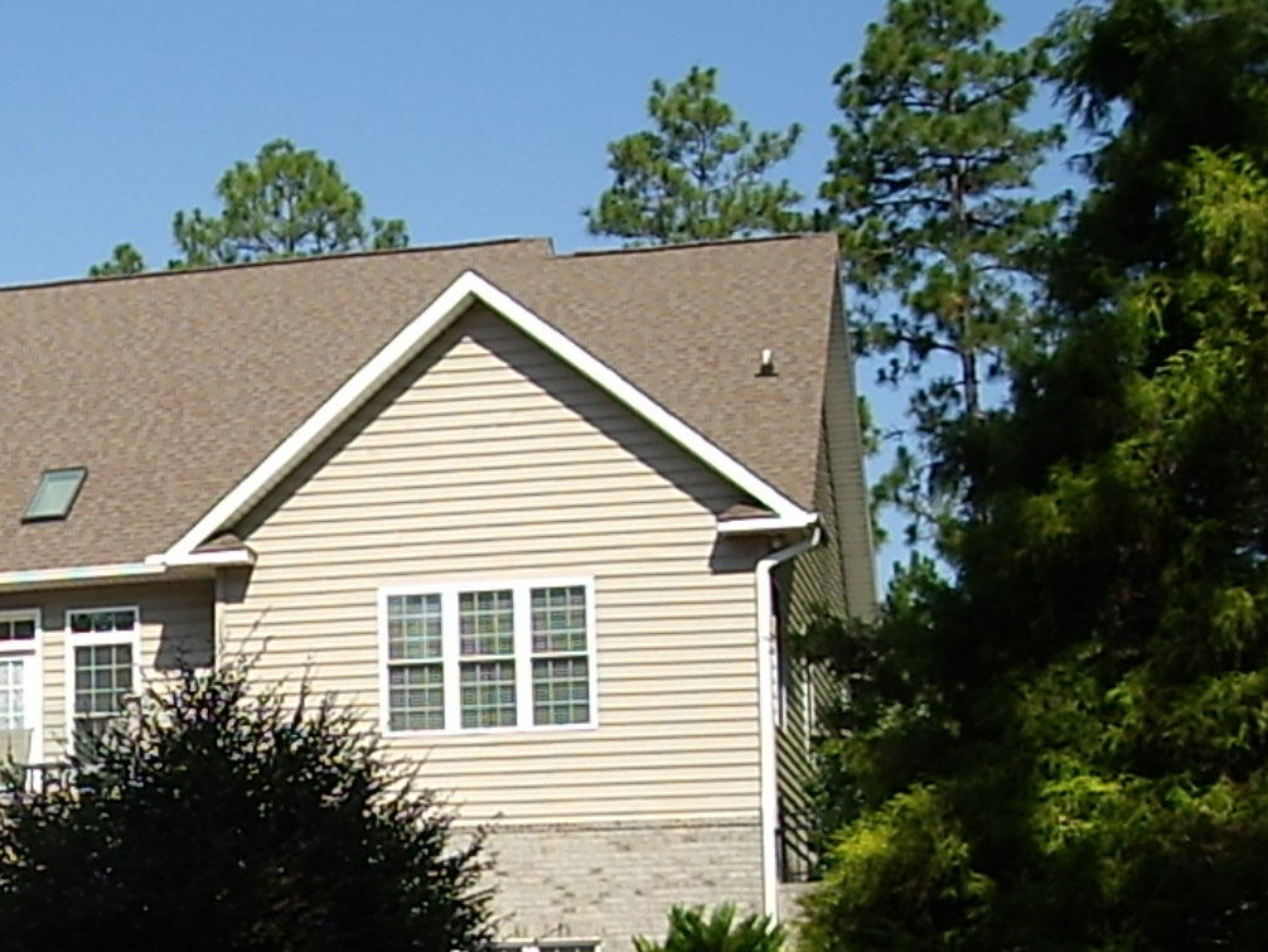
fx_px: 3188
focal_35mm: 87
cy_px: 919
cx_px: -13
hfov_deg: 21.7
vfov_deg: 16.7
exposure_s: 1/320
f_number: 4.3
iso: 50
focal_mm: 6.2
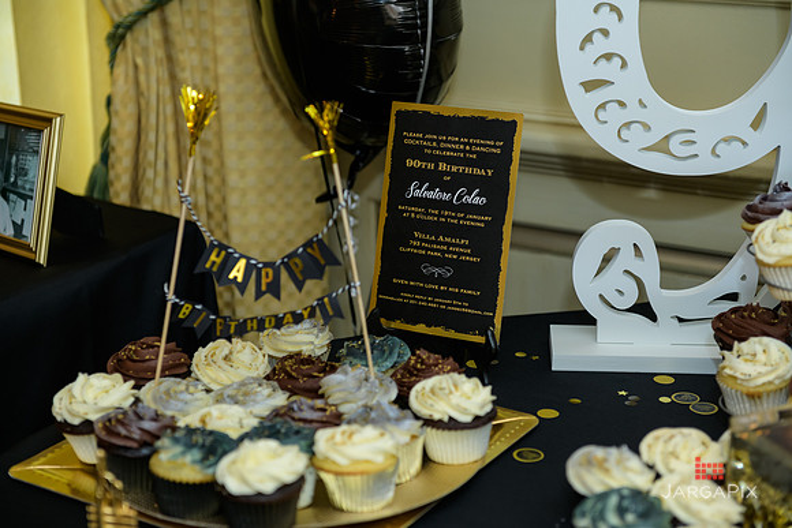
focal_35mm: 70
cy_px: 264
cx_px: 396
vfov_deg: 19.5
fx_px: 1540
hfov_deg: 28.8
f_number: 3.2
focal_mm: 70
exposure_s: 1/125
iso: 800
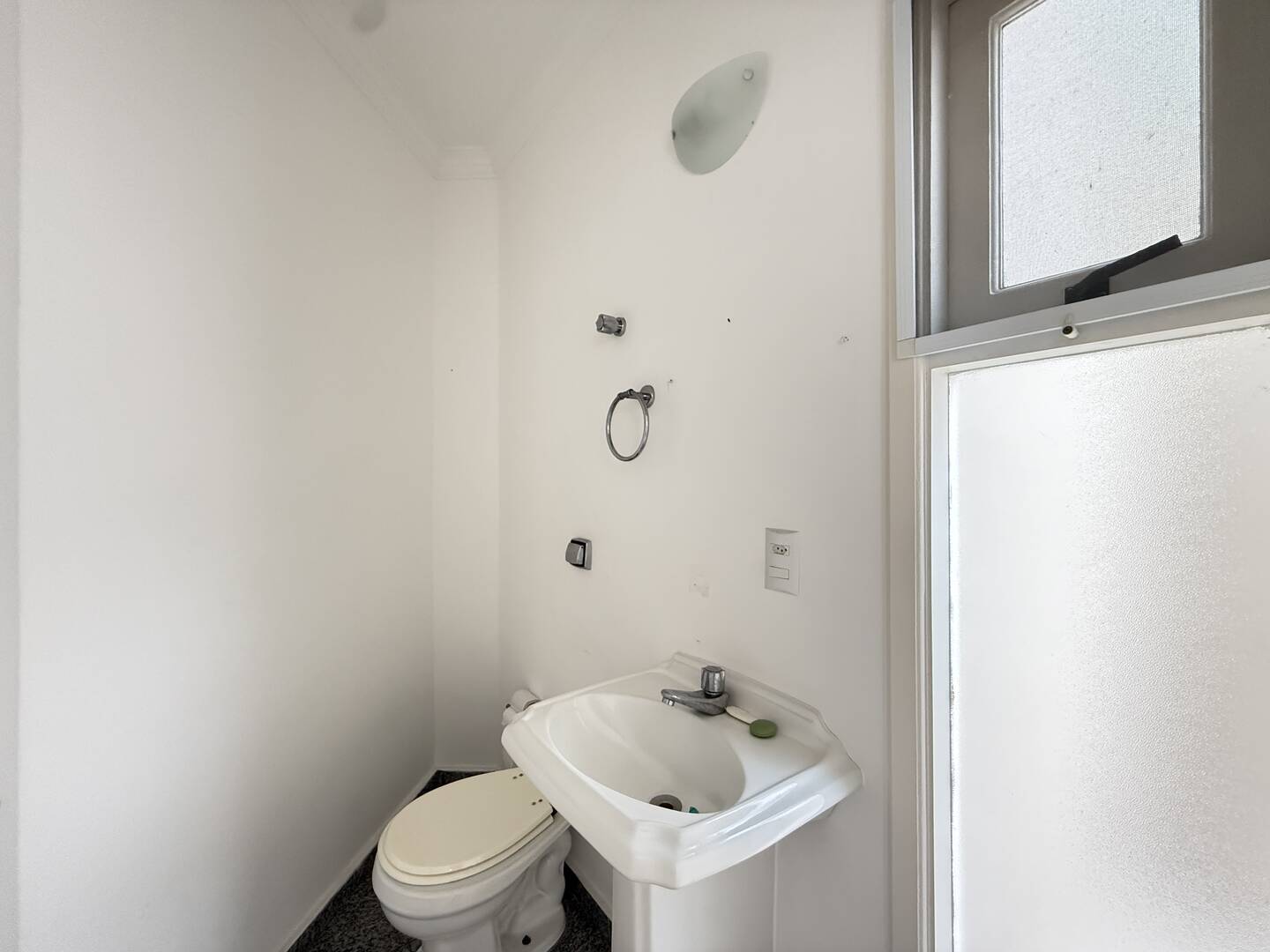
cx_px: 635
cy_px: 476
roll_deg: -0.9
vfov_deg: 85.7
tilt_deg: +0.7
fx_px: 514
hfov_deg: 102.1
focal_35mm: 14
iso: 640
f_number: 2.2
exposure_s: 1/60
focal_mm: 2.22
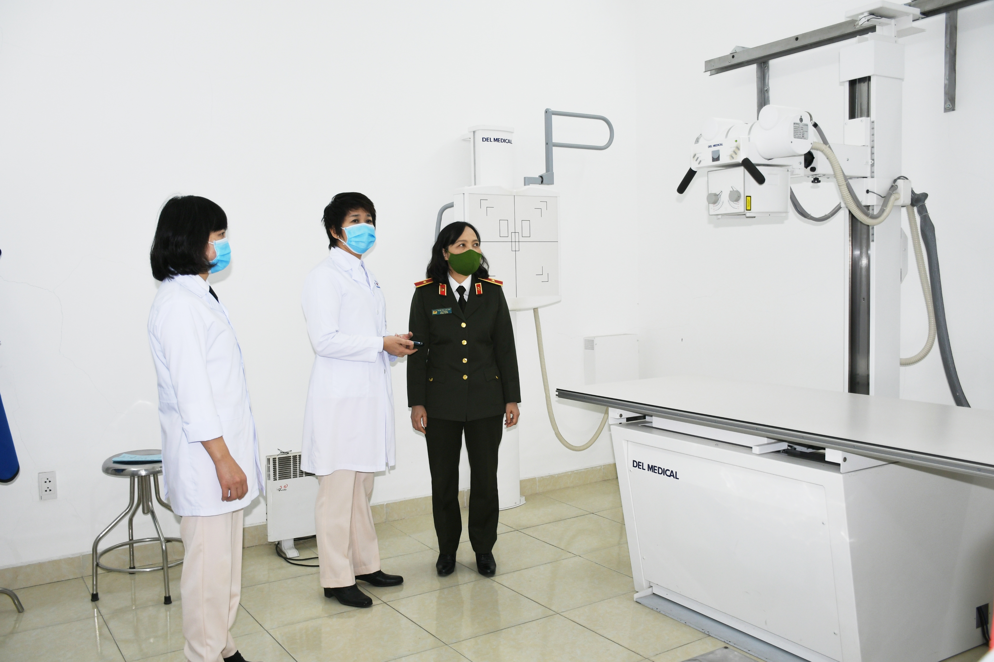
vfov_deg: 40.0
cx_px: 497
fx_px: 911
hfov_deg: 57.2
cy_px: 331
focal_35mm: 33
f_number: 3.5
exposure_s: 1/200
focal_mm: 22
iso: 250
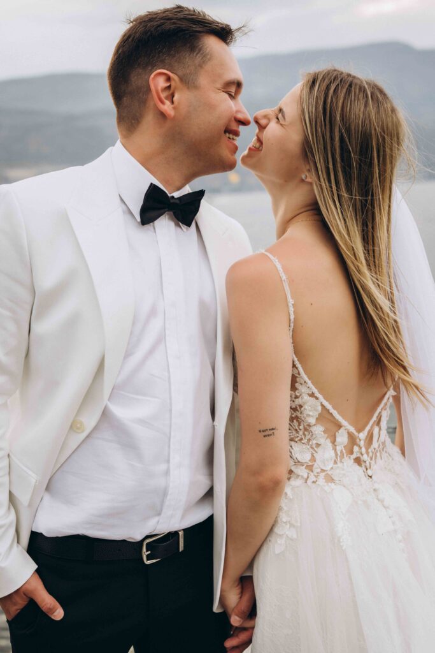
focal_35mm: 50
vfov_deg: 39.6
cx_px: 218
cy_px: 326
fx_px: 906
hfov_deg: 27.0
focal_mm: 50
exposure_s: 1/125
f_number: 3.5
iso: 125
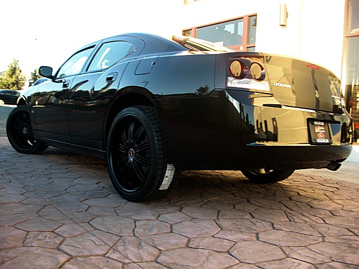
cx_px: 180
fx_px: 373
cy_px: 134
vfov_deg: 39.7
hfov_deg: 51.4
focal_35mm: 36
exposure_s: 1/60
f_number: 2.8
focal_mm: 6.3
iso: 50
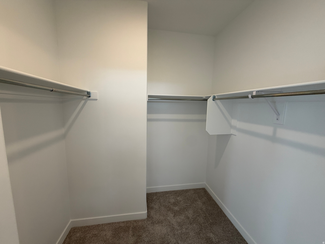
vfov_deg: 85.7
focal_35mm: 14
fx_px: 131
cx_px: 162
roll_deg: -1.3
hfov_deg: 102.1
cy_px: 122
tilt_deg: -7.3
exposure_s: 1/120
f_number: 2.2
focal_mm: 2.22
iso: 100
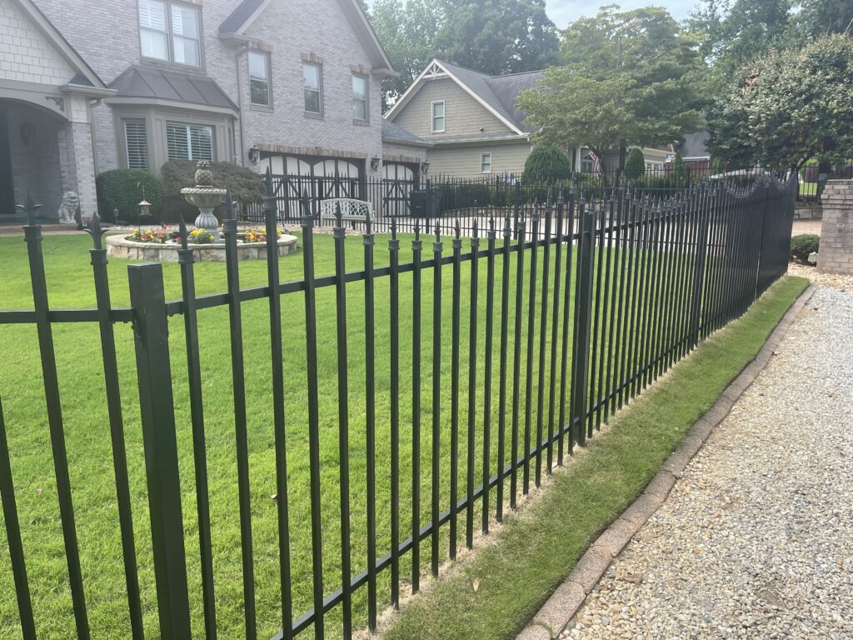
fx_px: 641
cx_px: 426
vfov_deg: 53.1
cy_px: 320
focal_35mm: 26
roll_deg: -0.7
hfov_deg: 67.3
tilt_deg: -8.6
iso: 32
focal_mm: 5.1
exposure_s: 1/1109
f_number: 1.6
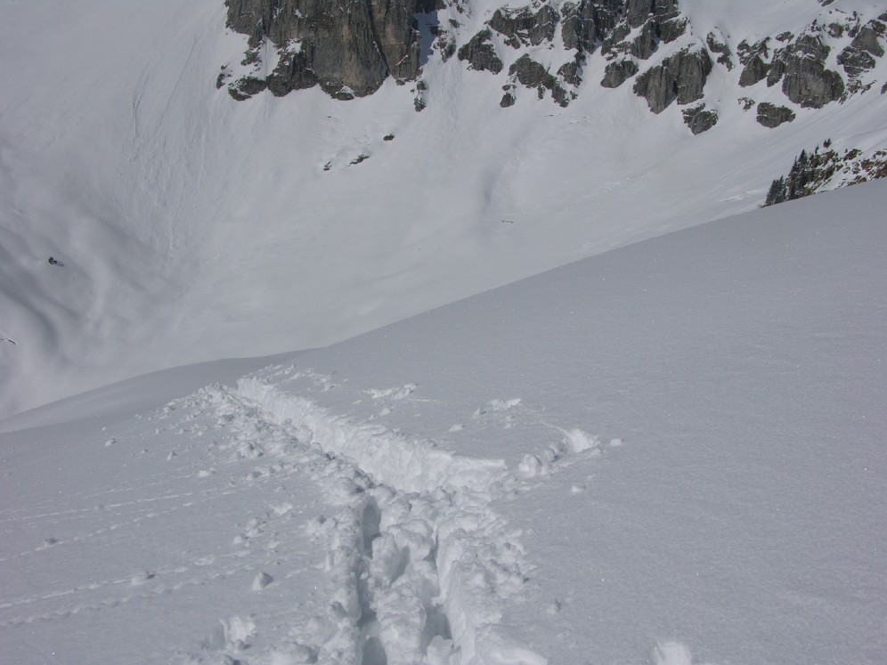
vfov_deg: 39.7
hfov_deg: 51.4
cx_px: 449
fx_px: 922
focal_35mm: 36
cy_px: 337
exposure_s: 1/1000
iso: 50
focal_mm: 8.9
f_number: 8
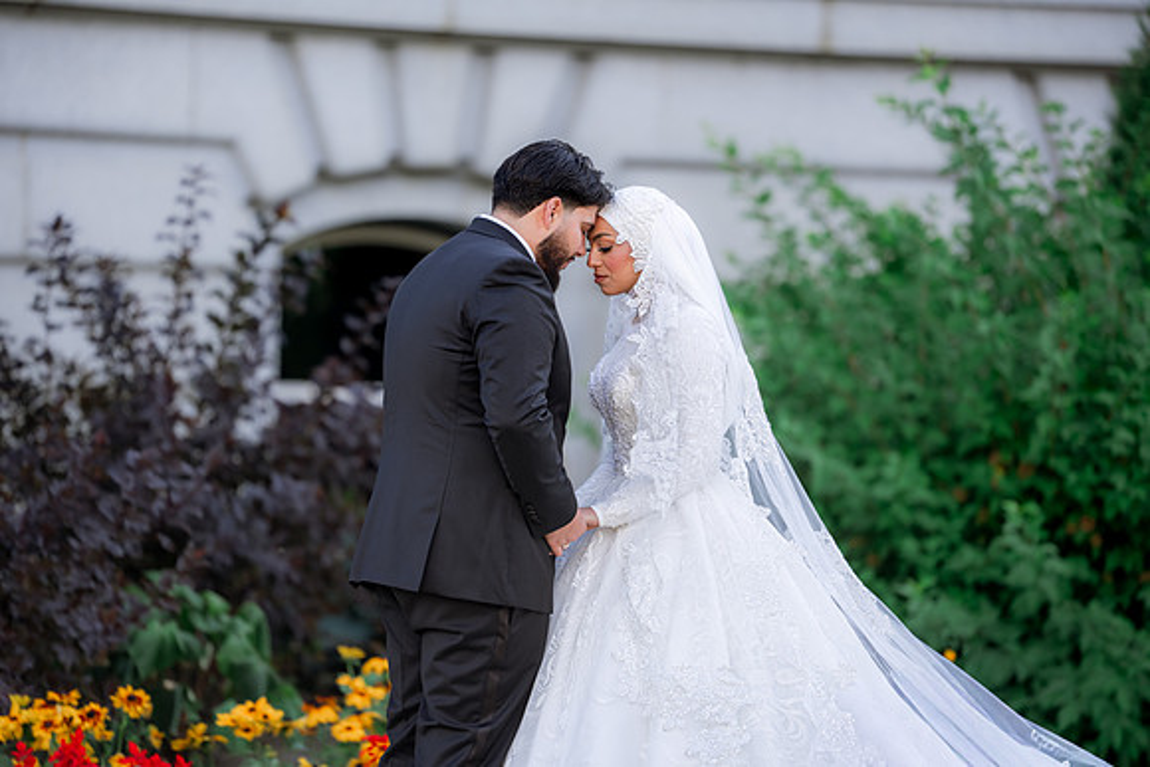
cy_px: 384
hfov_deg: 13.7
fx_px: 4793
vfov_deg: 9.2
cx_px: 575
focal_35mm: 150
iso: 200
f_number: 2
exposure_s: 1/2000
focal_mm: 150
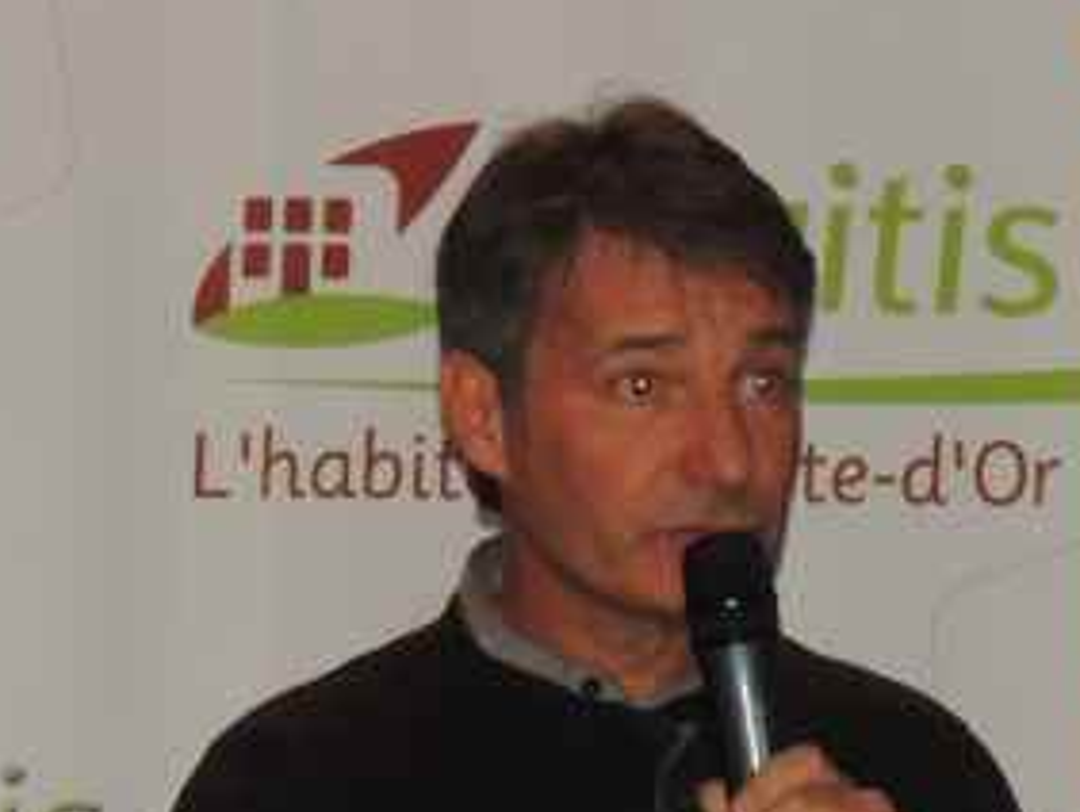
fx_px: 11148
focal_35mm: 357
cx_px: 827
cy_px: 793
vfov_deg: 4.2
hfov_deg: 5.5
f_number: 4.4
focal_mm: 27.6
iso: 500
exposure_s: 1/60
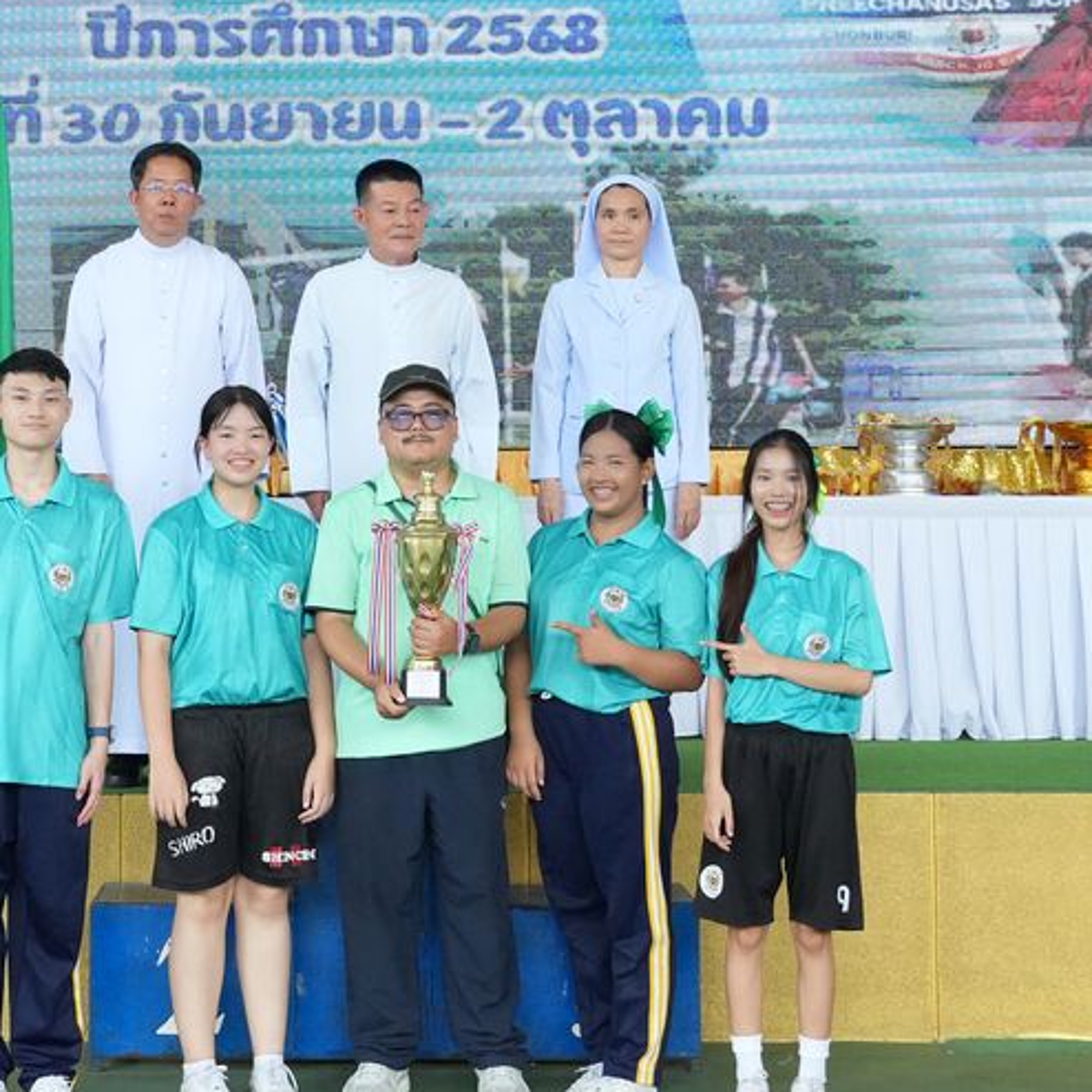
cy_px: 349
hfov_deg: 19.2
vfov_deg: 19.2
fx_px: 3211
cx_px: 324
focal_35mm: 90
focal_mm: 31
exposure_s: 1/640
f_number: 5.6
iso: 3200
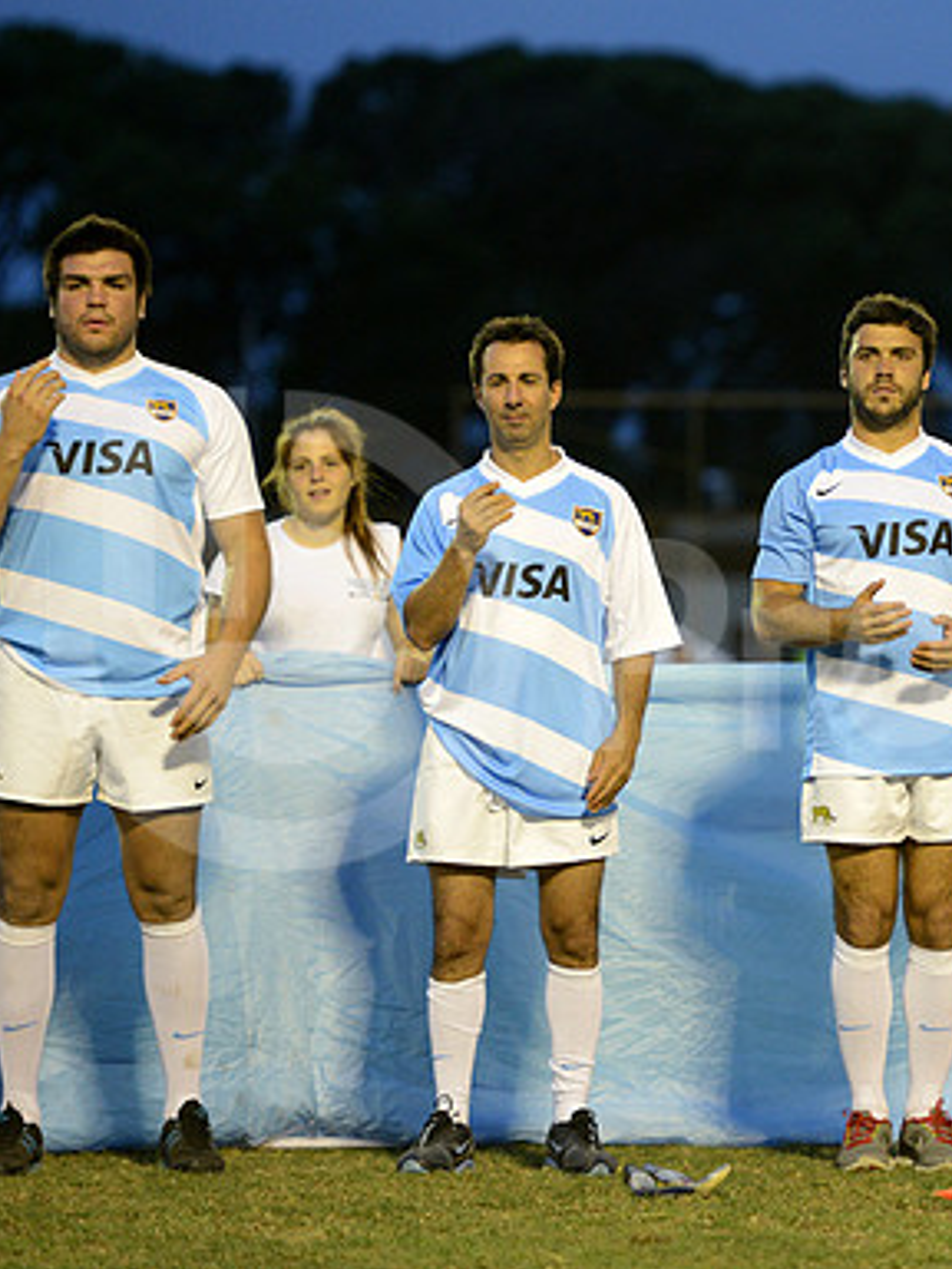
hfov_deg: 6.6
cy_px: 636
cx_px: 850
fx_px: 8251
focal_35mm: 225
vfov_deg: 8.8
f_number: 2.8
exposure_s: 1/400
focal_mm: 155
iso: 2000
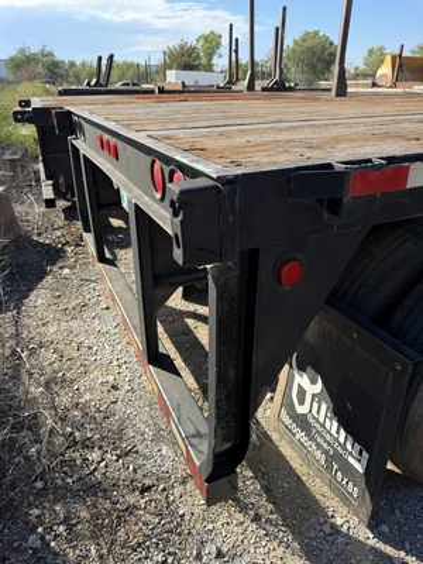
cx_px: 212
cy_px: 282
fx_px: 391
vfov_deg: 71.6
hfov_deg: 56.8
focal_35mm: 24
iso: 80
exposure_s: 1/1949
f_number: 1.78
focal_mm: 6.76
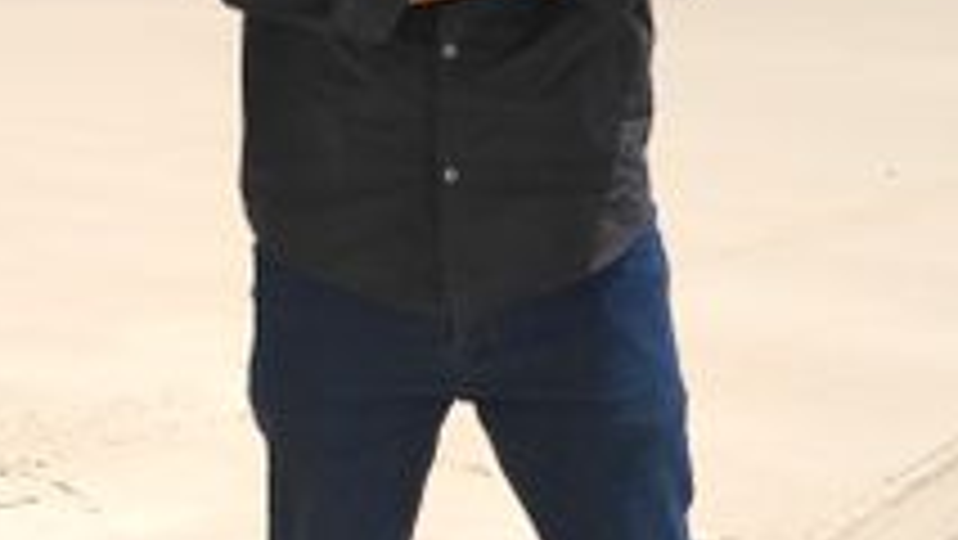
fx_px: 1728
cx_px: 432
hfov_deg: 31.0
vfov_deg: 17.7
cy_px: 153
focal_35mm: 68
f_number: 1.8
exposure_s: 1/1670
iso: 101
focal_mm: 3.62
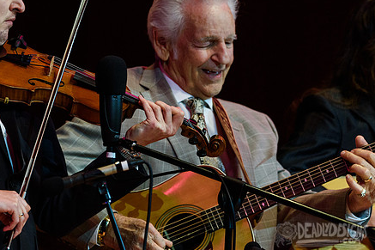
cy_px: 83
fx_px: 5092
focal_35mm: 489
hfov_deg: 4.2
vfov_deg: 2.8
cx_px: 106
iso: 2500
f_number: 5.6
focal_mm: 340
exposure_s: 1/640
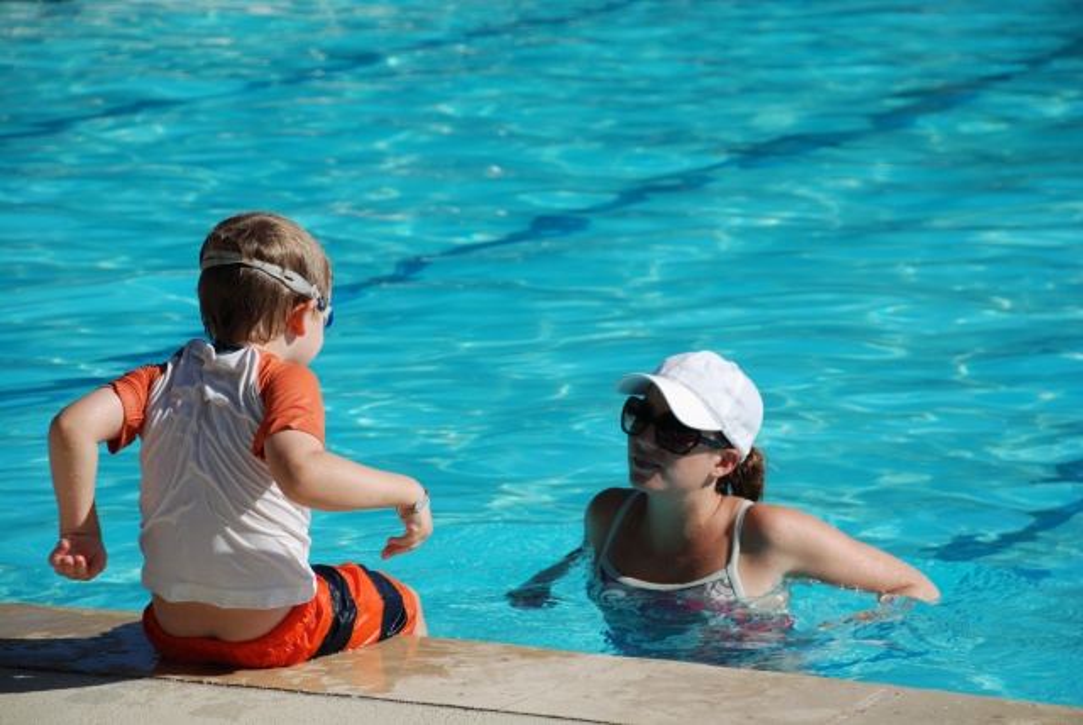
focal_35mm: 142
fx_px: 4291
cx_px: 542
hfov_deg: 14.4
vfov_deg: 9.6
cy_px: 362
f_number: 5.6
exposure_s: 1/500
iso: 100
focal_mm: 95
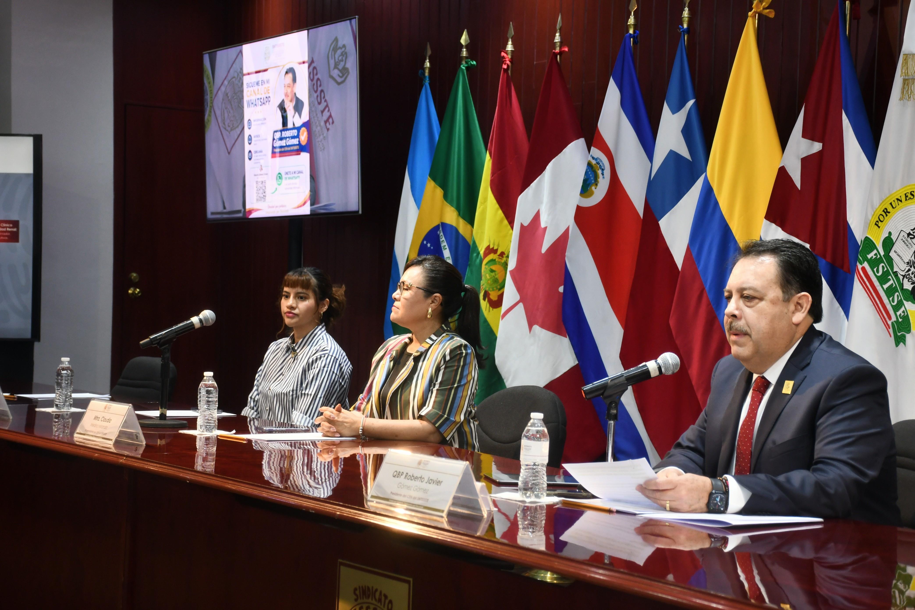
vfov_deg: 21.6
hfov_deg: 31.9
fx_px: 1601
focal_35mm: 63
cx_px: 458
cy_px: 305
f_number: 5
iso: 800
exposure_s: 1/50
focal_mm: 42
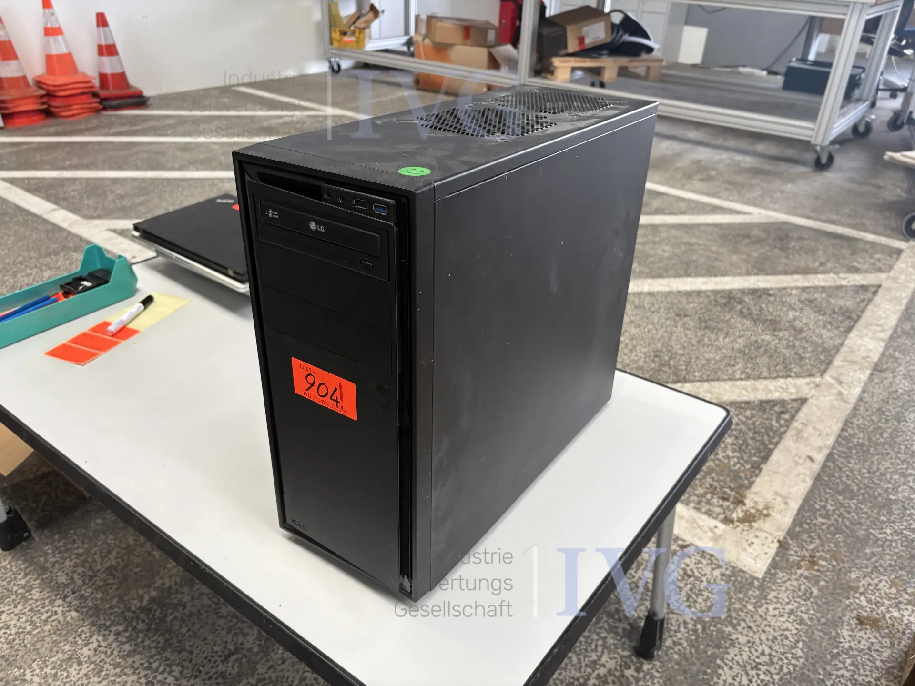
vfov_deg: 53.1
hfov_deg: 67.3
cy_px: 343
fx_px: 687
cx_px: 458
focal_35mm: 26
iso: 80
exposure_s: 1/121
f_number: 1.6
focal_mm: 5.96
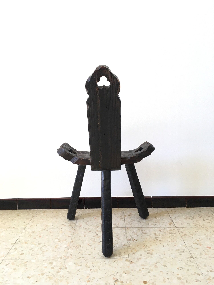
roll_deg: +2.4
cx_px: 107
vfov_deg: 61.7
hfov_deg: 48.2
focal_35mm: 29
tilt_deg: -7.6
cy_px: 142
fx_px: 239
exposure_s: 1/33
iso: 25
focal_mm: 4.15
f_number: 2.2
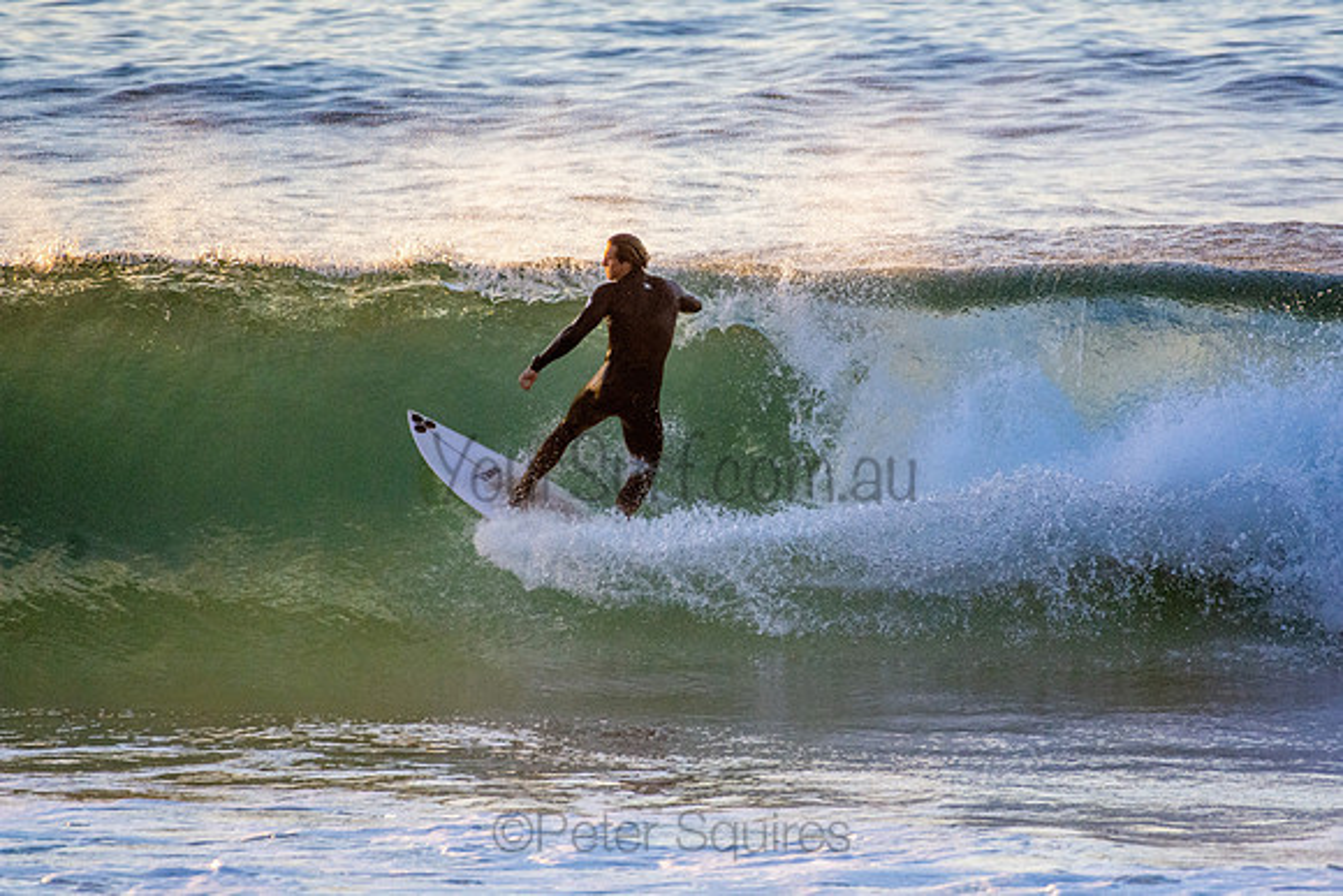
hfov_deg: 2.7
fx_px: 27984
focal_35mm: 750
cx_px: 672
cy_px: 448
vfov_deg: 1.8
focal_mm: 500
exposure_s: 1/2000
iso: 1400
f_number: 5.6
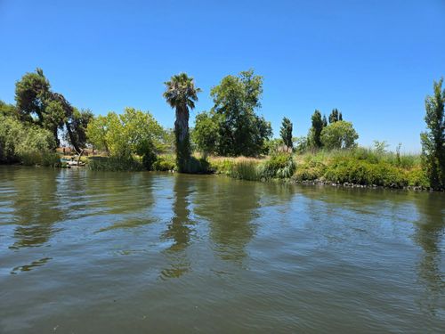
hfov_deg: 73.9
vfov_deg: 58.9
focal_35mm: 23
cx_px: 222
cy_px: 167
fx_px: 296
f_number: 1.8
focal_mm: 5.4
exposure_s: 1/1418
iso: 25
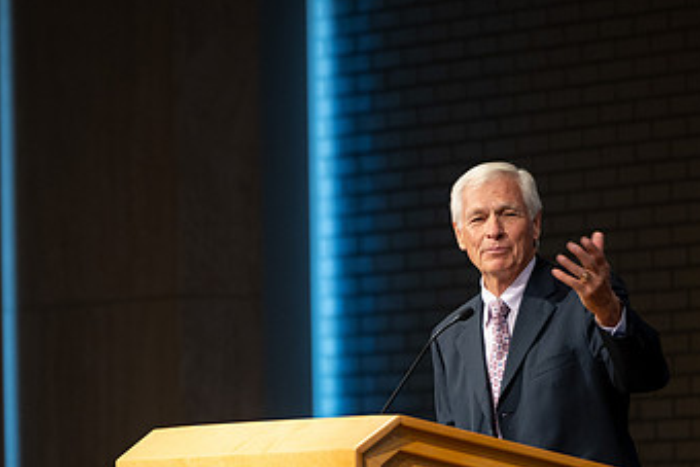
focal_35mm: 371
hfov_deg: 5.6
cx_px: 280
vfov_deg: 3.7
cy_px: 447
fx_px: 7217
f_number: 2.8
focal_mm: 180
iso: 500
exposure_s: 1/125
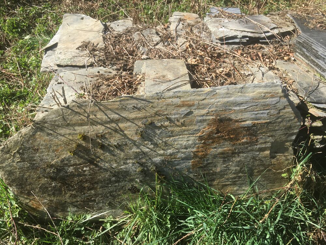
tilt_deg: -33.9
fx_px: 273
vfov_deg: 48.2
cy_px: 122
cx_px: 163
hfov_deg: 61.7
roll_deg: -3.0
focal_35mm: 29
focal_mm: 4.15
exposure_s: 1/674
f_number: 2.2
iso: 25
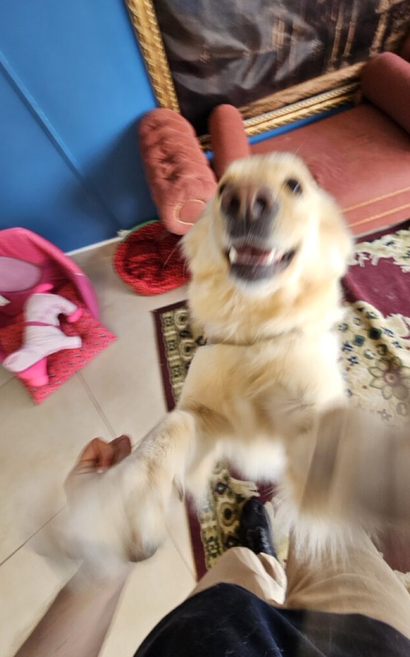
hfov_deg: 78.5
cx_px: 222
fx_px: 250
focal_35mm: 14
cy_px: 330
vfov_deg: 105.3
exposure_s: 1/60
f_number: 2.2
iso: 80
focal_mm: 2.2
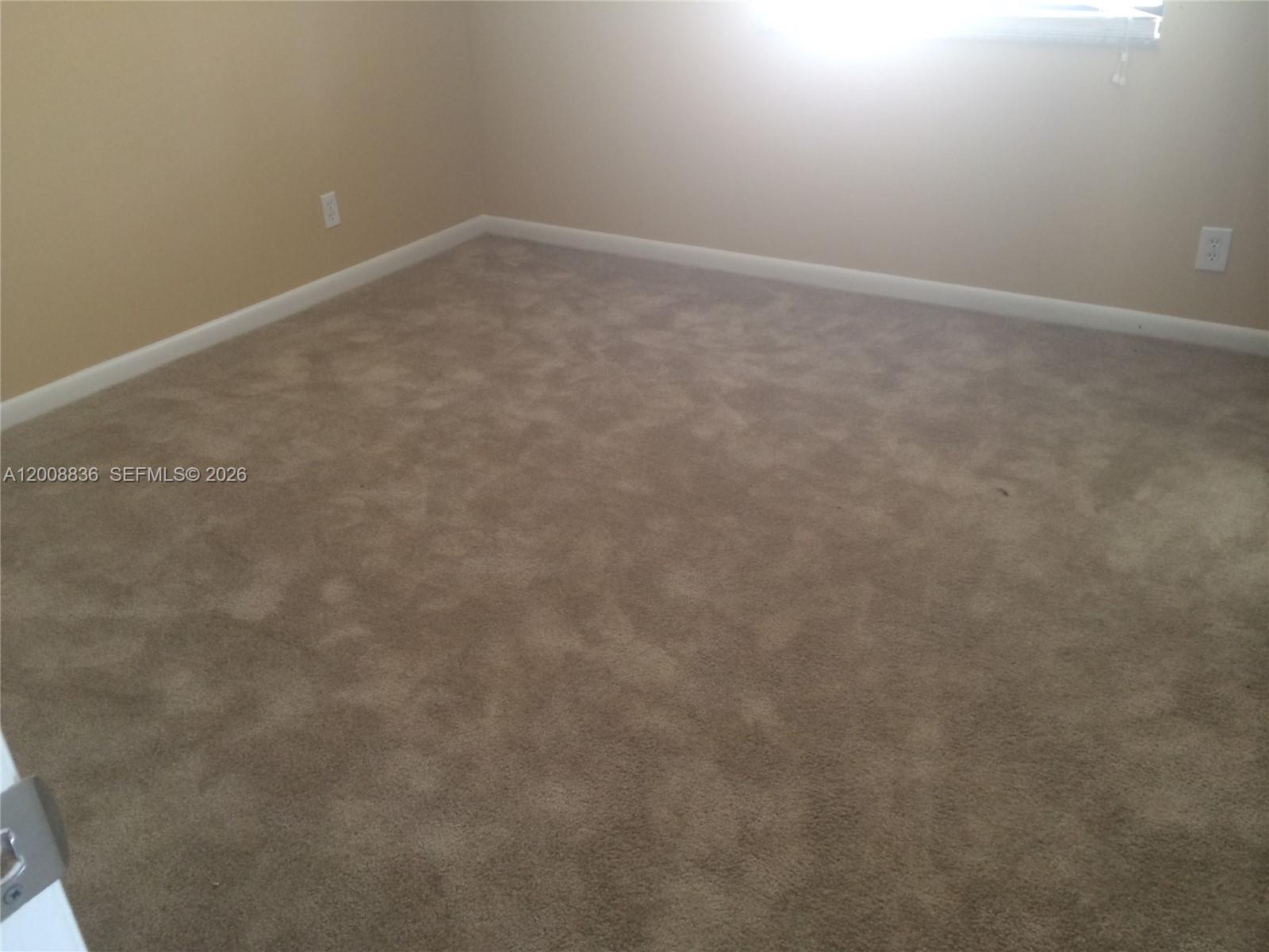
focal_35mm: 30
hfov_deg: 60.0
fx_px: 1100
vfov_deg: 46.8
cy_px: 476
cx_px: 634
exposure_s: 1/30
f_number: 2.2
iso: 100
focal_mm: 4.12
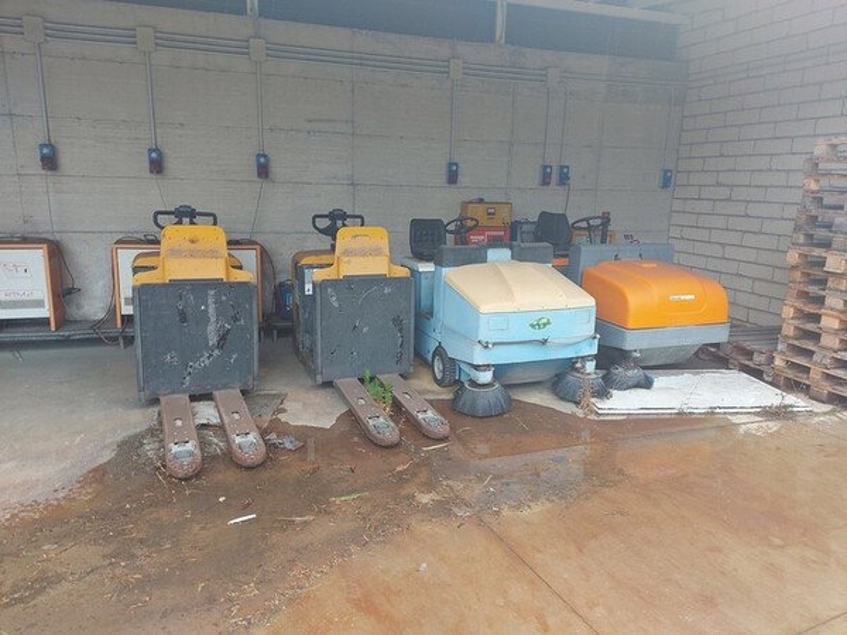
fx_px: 587
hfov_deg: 71.6
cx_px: 424
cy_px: 318
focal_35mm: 24
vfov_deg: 56.8
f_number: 1.8
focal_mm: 5.23
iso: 80
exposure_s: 1/50
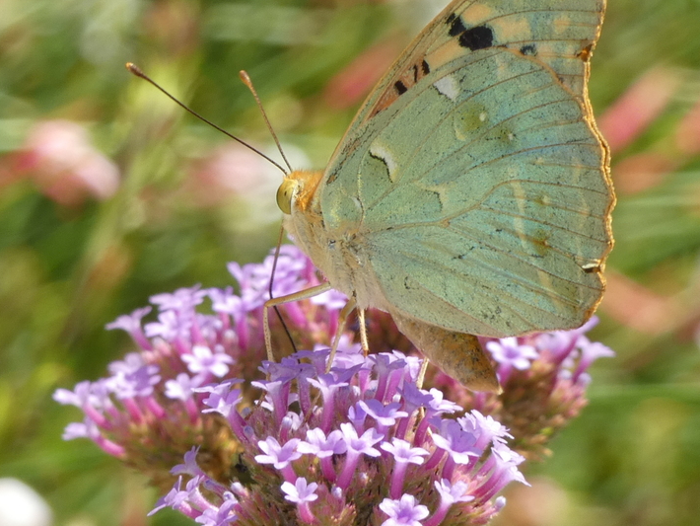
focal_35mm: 407
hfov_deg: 4.9
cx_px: 400
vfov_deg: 3.7
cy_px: 214
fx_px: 8233
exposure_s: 1/100
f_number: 5.6
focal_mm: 60.8
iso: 100
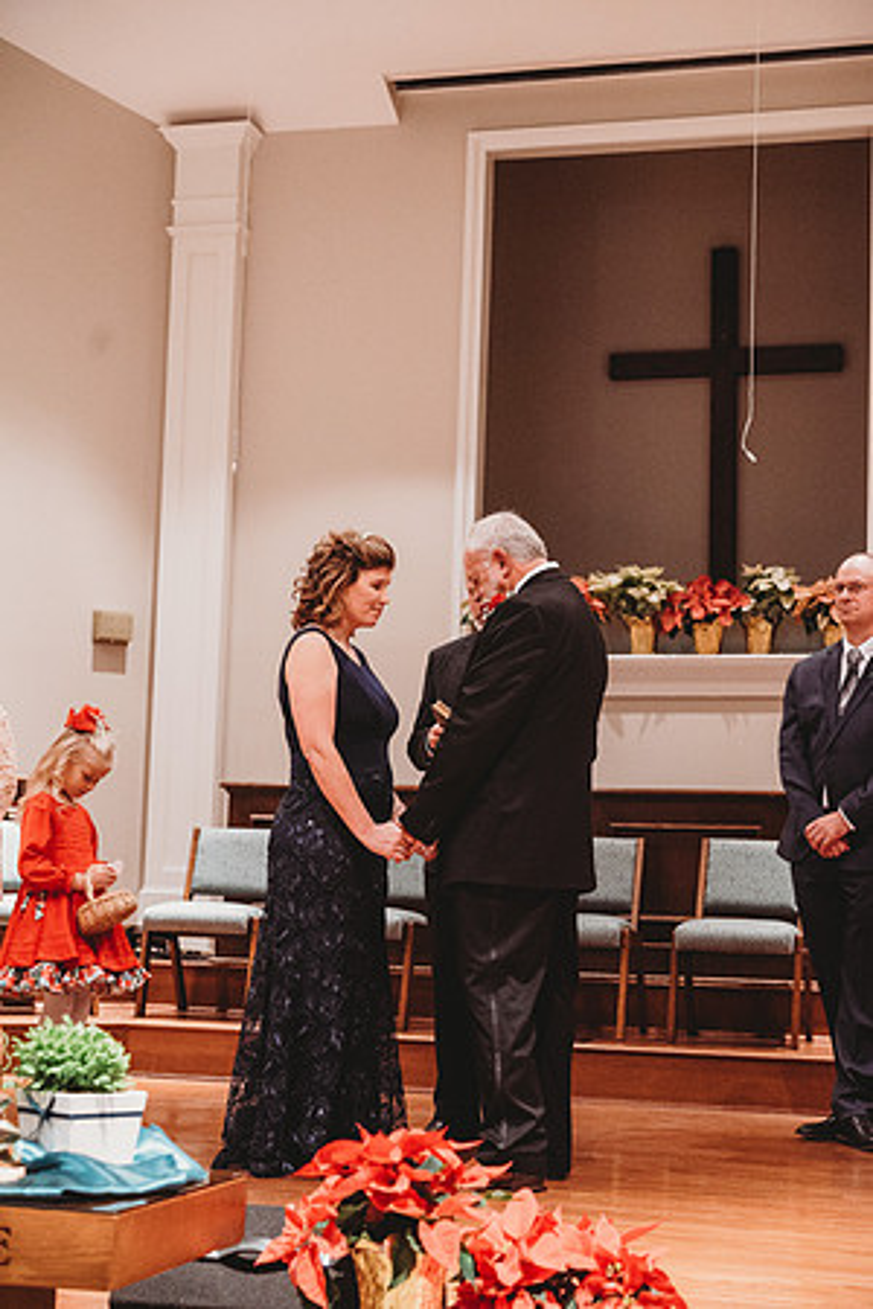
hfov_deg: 23.4
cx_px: 436
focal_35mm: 58
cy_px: 654
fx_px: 2110
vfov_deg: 34.5
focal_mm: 58
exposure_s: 1/200
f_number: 4
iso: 5000
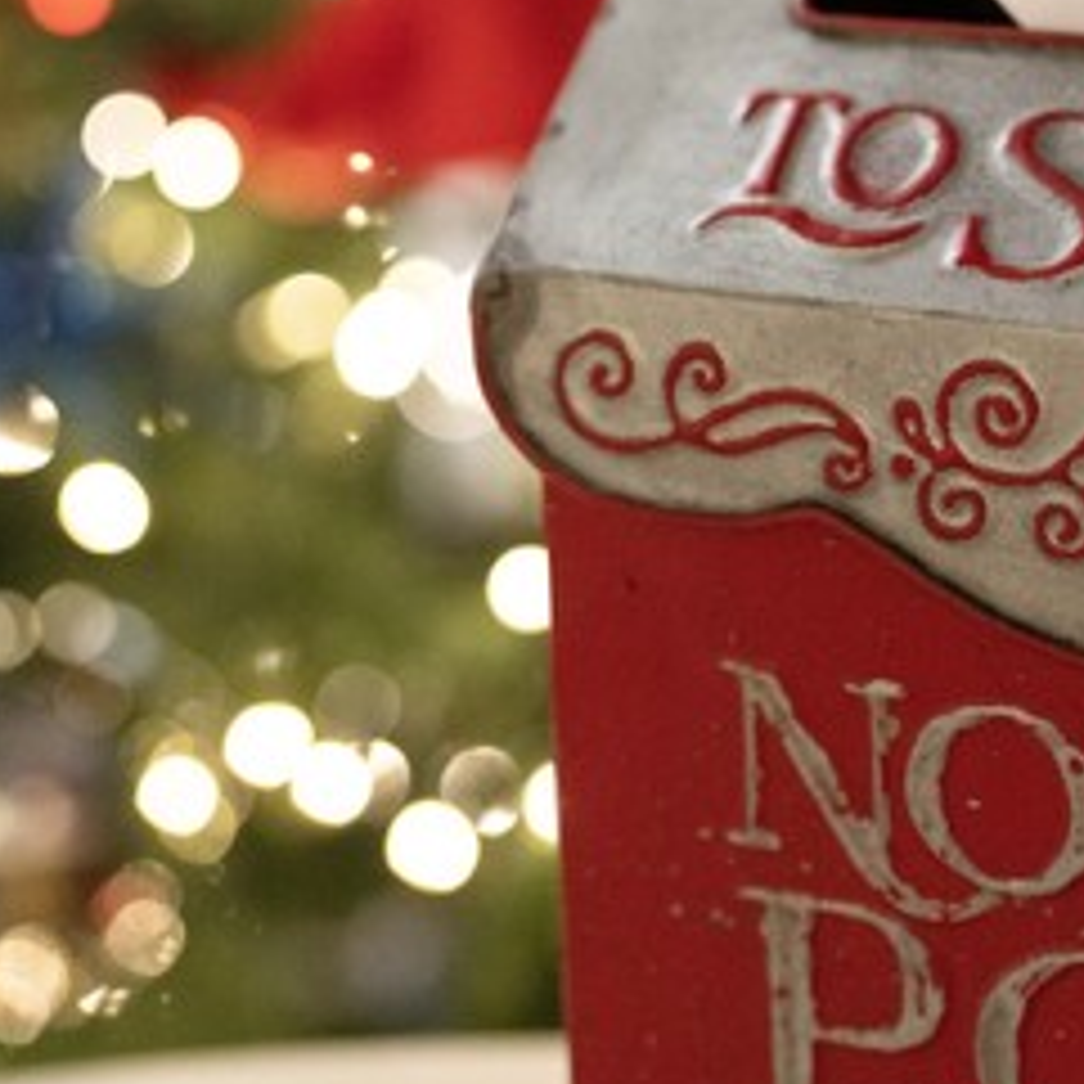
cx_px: 913
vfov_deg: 14.1
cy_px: -281
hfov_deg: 14.5
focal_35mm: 119
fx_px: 4216
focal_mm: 50
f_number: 1.8
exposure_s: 1/200
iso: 2500
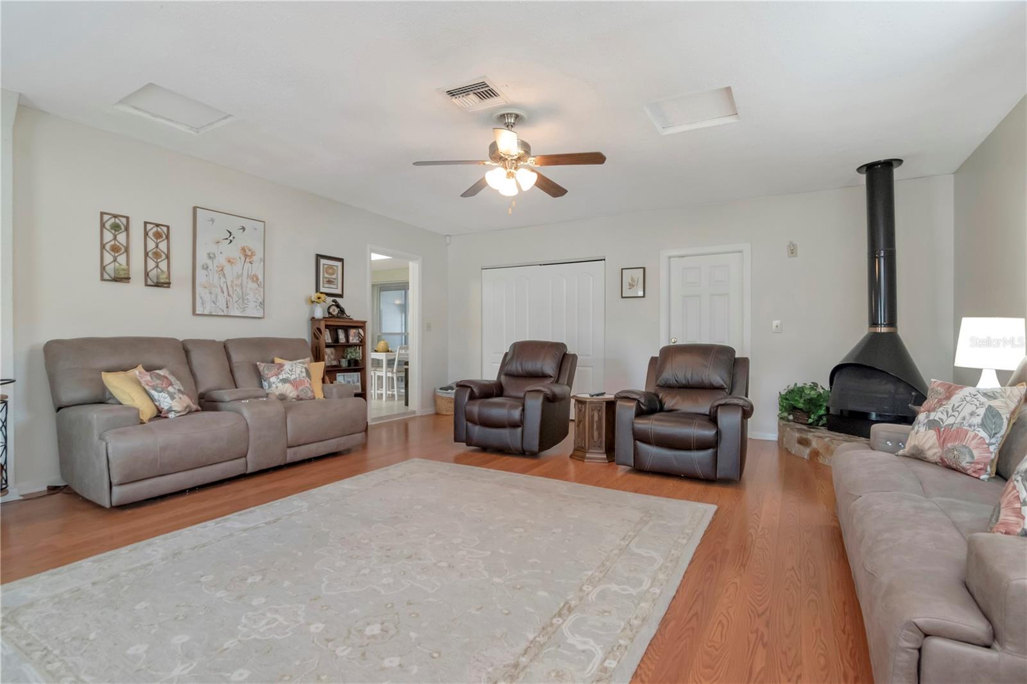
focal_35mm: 16
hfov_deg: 95.0
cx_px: 514
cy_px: 342
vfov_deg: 72.0
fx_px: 471
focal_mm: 11
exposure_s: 1/25
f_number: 8
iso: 1250
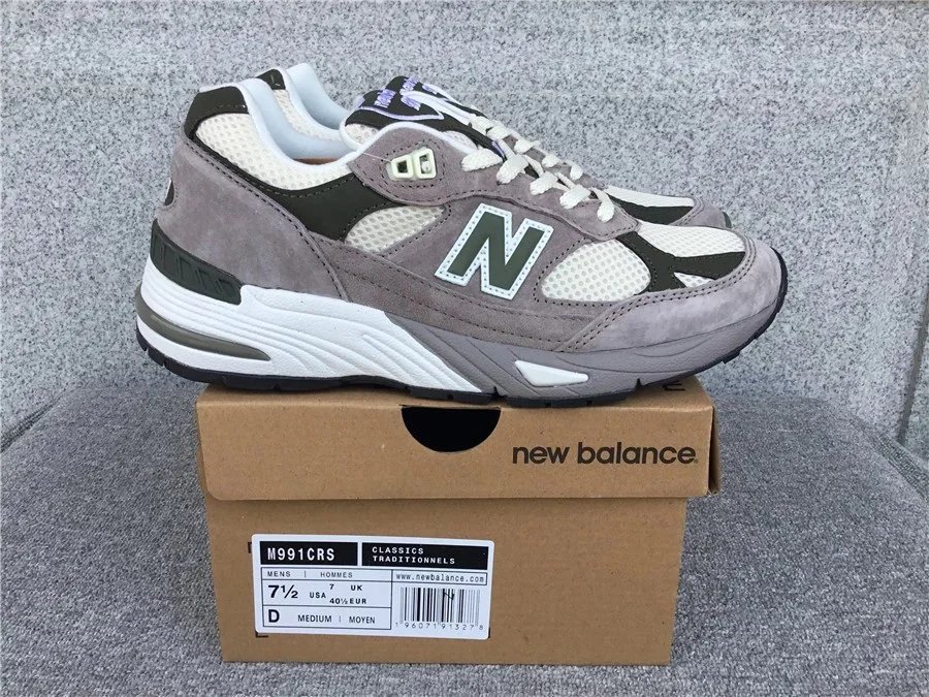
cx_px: 464
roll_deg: -0.4
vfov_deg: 45.4
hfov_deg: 58.4
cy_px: 348
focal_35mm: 31
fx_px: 832
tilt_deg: -20.7
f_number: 2.4
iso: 25
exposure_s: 1/431
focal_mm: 3.3
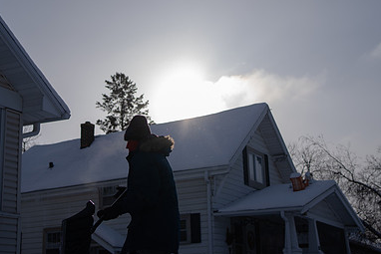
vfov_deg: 24.6
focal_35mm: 55
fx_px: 582
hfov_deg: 36.2
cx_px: 191
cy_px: 131
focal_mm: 35
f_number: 2.8
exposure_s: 1/4000
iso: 50
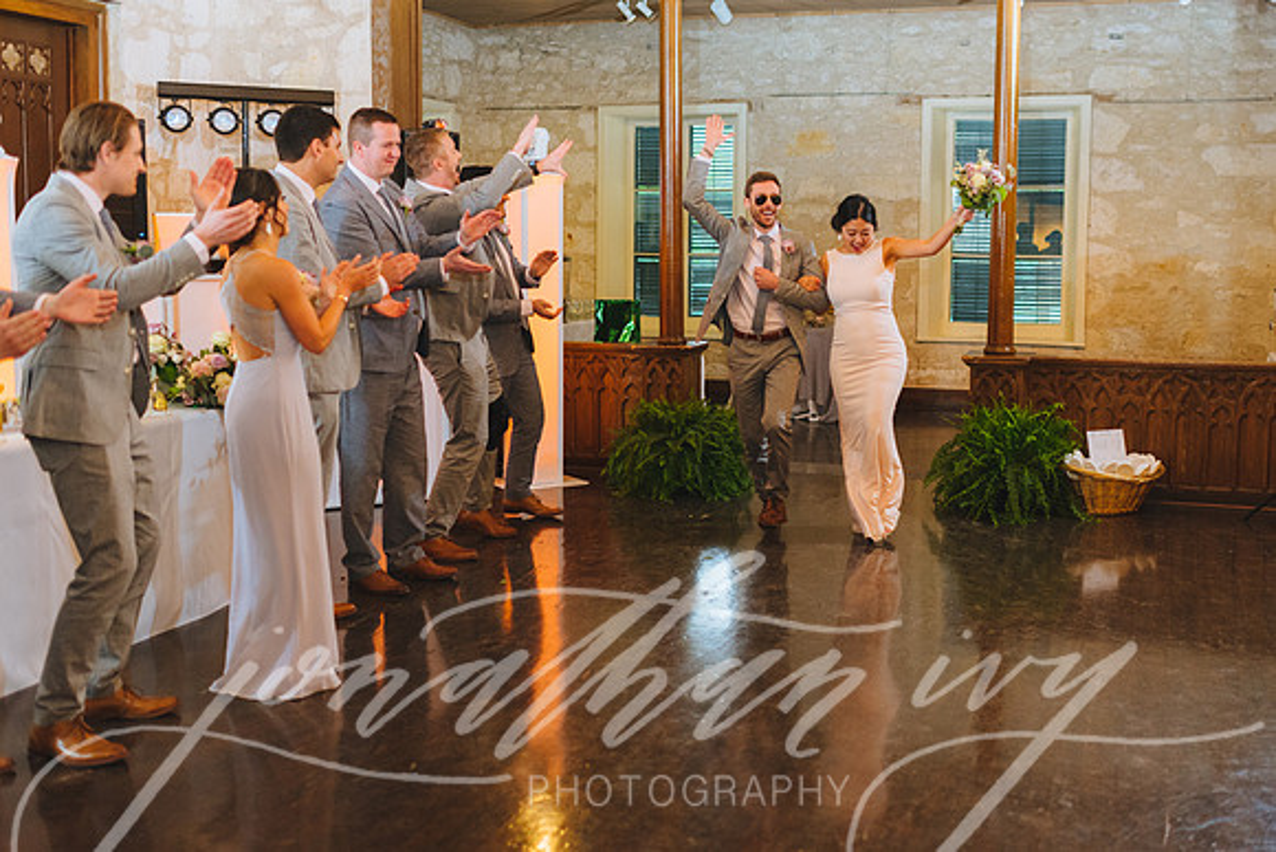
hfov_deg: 46.7
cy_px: 361
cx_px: 744
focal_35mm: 41
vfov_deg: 32.2
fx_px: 1471
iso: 1250
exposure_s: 1/200
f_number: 2
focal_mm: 35
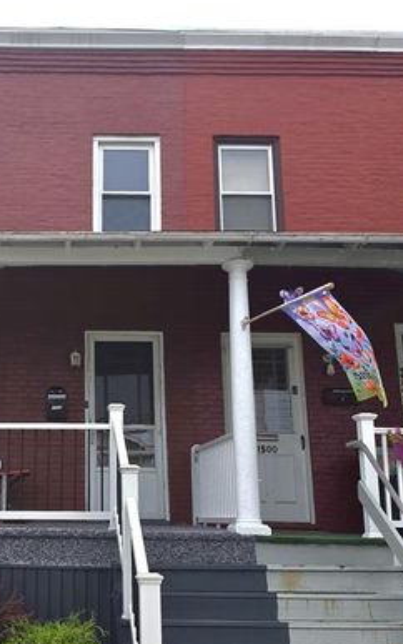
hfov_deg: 29.3
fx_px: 738
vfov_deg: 47.0
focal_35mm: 42
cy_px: 372
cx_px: 43
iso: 10
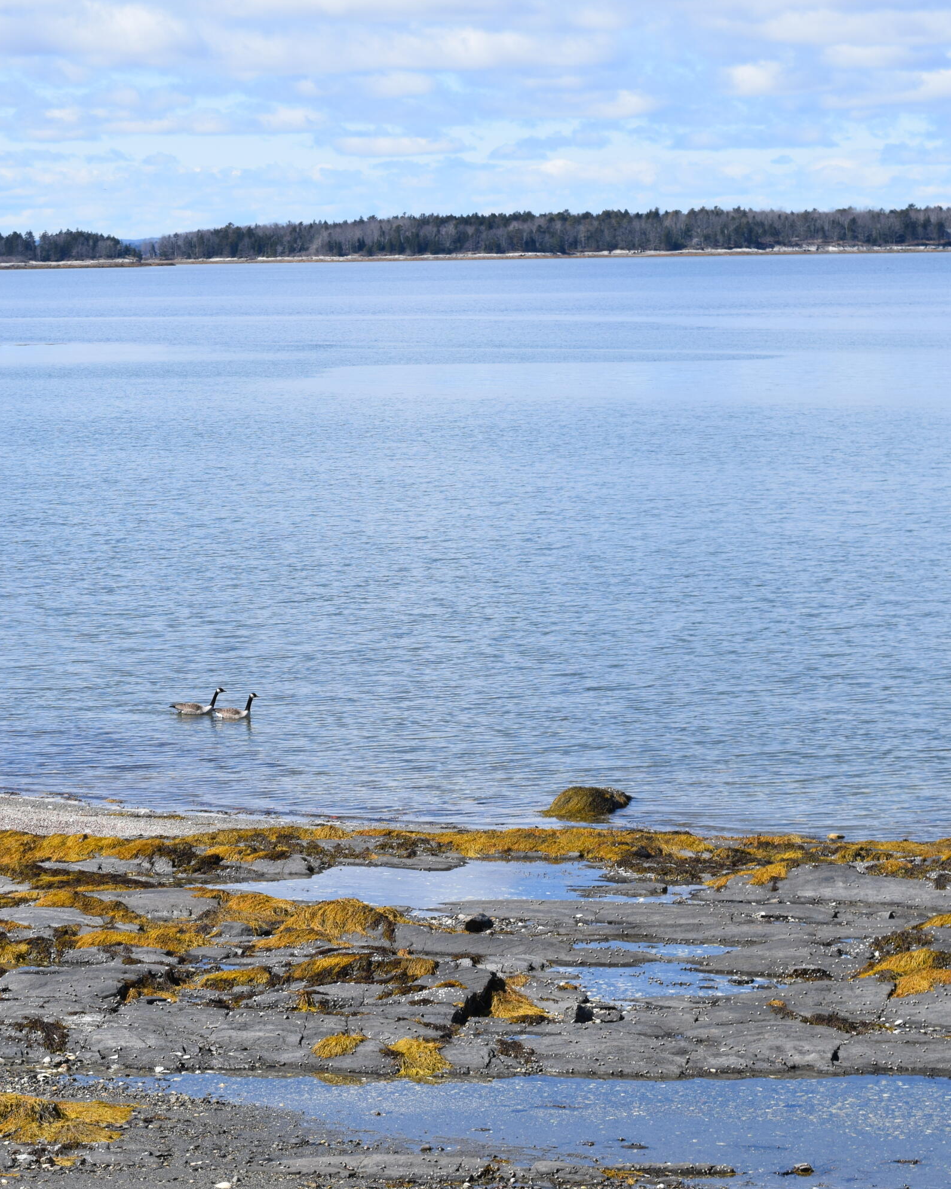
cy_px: 594
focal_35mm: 117
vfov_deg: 16.5
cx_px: 232
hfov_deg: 13.2
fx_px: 4106
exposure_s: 1/400
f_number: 10
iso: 200
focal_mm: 55
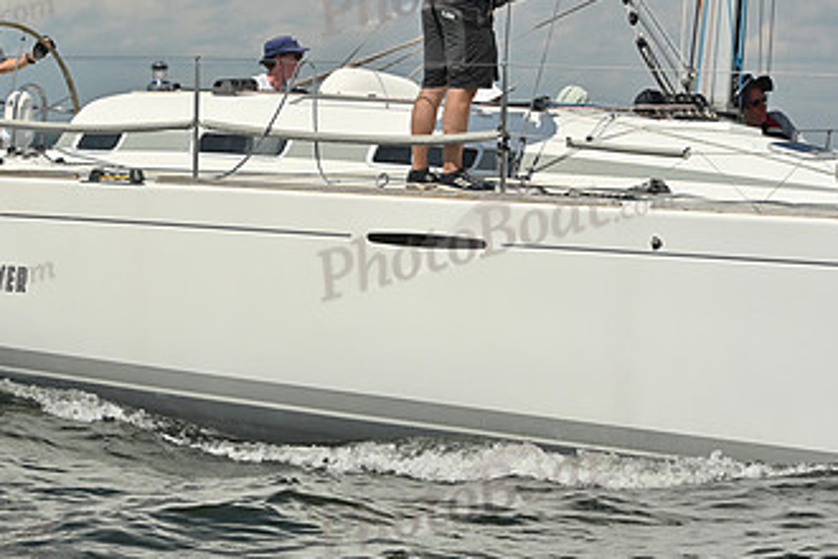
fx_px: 2863
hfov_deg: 16.5
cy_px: 138
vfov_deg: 11.1
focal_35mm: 123
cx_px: 188
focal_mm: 70
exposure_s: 1/1600
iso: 320
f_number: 13
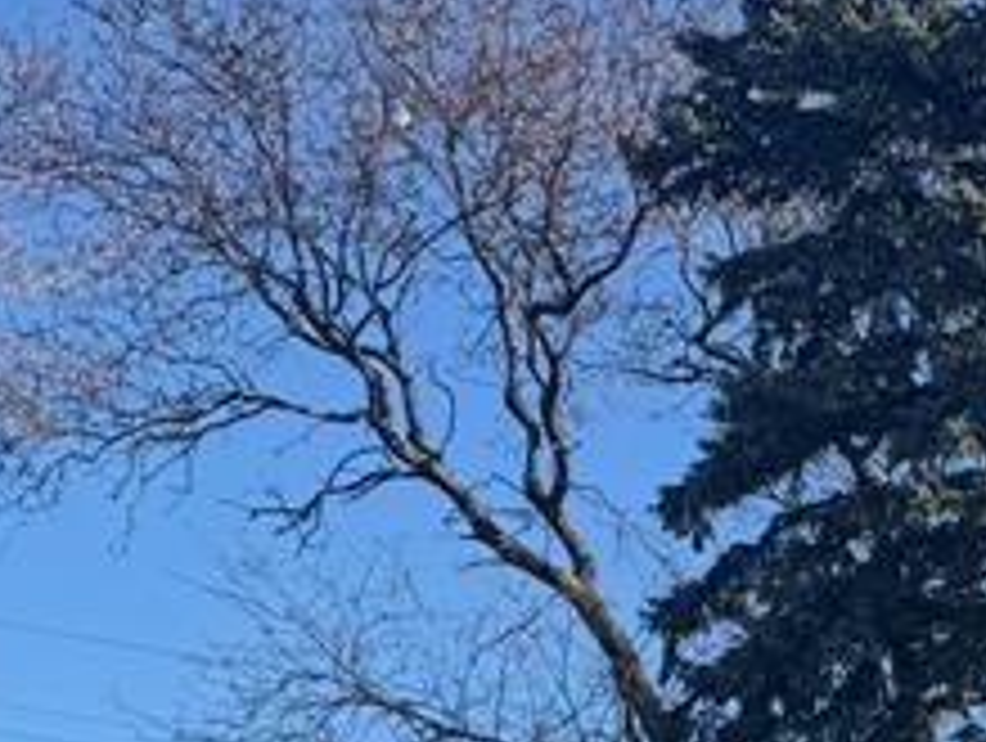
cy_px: 1538
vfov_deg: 11.7
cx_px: 1612
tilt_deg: -0.8
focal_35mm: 112
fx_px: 3195
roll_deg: +0.6
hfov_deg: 15.7
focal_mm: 6.76
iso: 80
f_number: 1.78
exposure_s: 1/3279
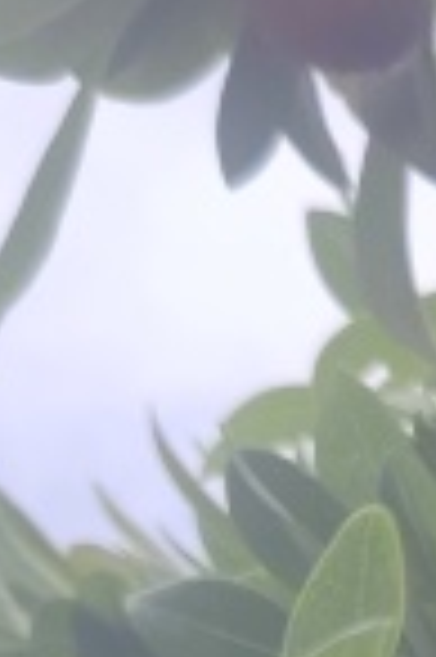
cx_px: 1169
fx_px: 3332
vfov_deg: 9.8
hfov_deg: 6.9
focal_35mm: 183
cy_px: 1636
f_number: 1.75
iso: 100
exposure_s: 1/659
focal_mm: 5.25
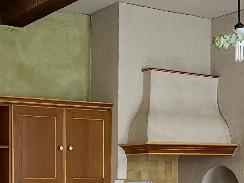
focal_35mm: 80
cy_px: 200
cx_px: 70
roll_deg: +0.3
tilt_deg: -3.7
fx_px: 564
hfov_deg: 24.2
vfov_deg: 17.8
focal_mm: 5.1
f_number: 1.6
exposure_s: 1/60
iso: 250
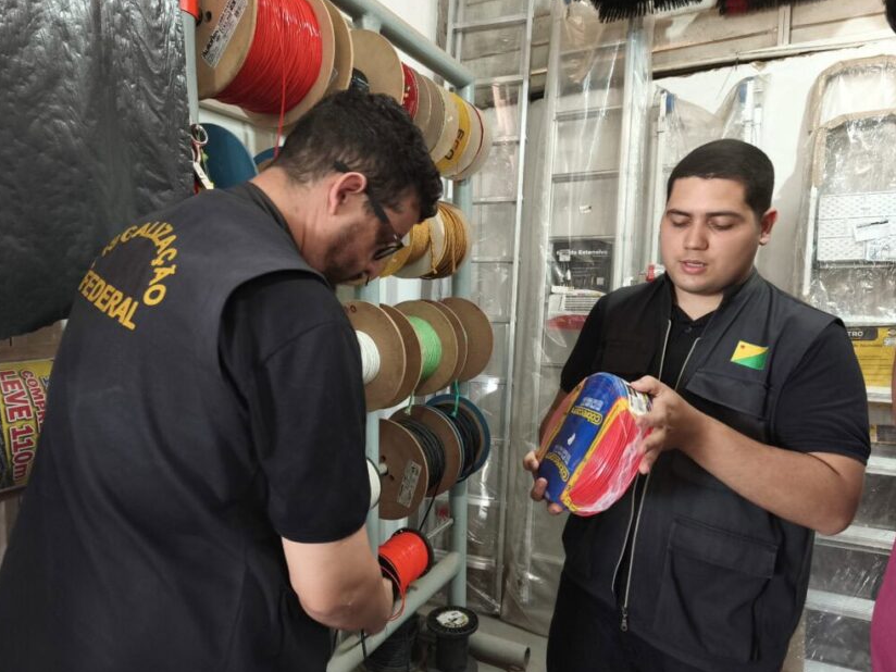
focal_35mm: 24
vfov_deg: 56.8
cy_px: 340
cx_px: 443
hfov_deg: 71.6
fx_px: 621
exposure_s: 1/60
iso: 640
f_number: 1.7
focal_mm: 5.3
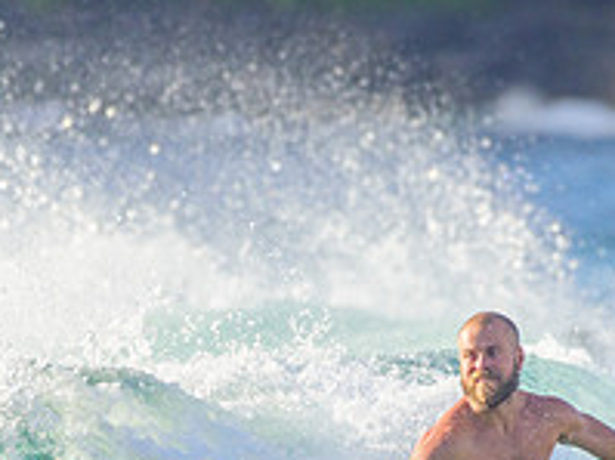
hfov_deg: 1.2
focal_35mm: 1721
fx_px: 30557
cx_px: 367
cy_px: 480
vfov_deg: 0.9
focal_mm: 500
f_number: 5.6
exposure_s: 1/2000
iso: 280
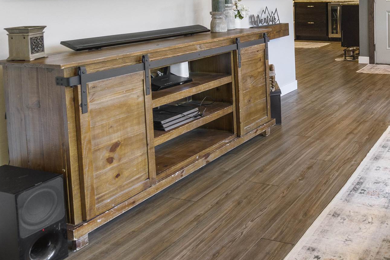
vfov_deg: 33.0
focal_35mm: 38
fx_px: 412
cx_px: 372
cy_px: 21
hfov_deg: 44.6
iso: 400
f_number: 7.1
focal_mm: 16
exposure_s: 13
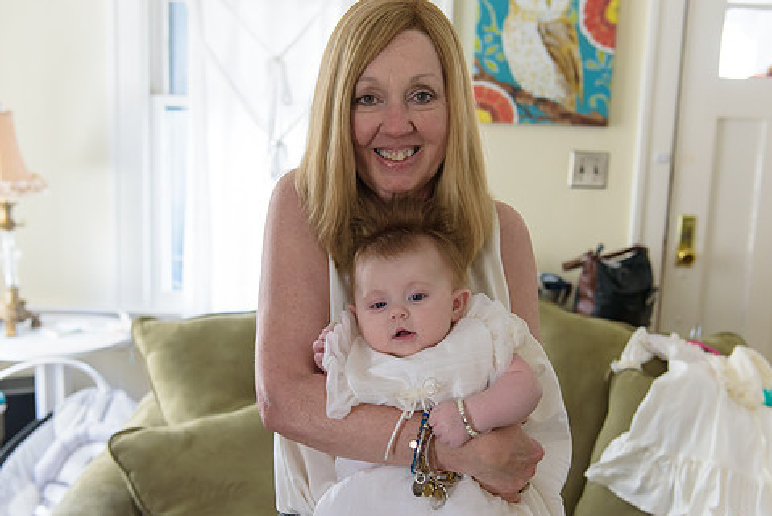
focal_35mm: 46
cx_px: 377
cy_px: 289
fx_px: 987
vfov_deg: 29.3
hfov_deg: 42.7
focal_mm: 38
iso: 1600
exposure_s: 1/125
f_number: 3.2
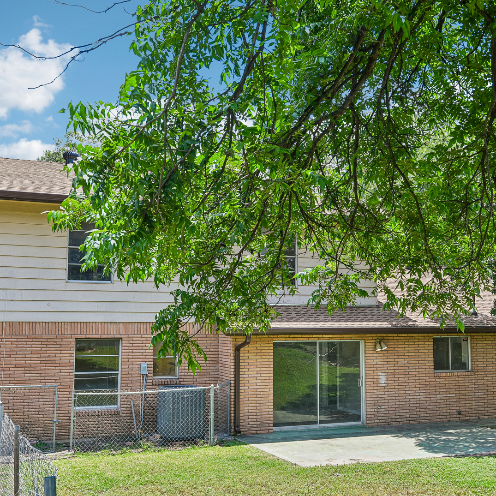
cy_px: 248
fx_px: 665
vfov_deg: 40.9
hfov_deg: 40.8
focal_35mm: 41
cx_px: 281
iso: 400
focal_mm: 32
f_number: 8
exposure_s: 1/320
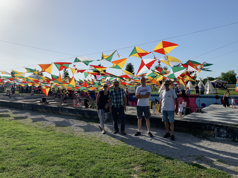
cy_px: 89
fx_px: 179
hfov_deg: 67.3
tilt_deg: -0.9
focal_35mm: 26
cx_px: 119
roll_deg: -0.6
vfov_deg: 53.1
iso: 25
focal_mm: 4.25
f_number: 1.8
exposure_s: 1/3937
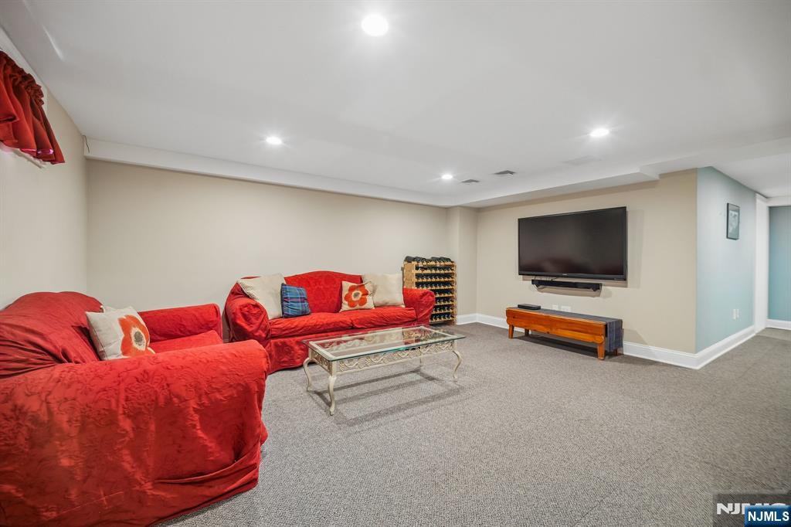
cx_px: 396
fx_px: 527
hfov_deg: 73.8
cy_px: 264
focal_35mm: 24
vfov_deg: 53.1
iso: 2500
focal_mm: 24
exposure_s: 1/30
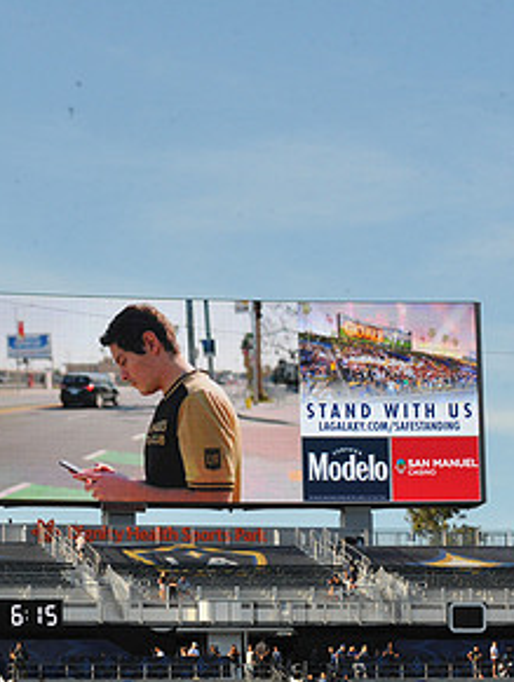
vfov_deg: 12.9
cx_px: 129
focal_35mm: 153
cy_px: 410
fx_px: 3022
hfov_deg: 9.7
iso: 1600
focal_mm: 80
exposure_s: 1/1000
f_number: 16
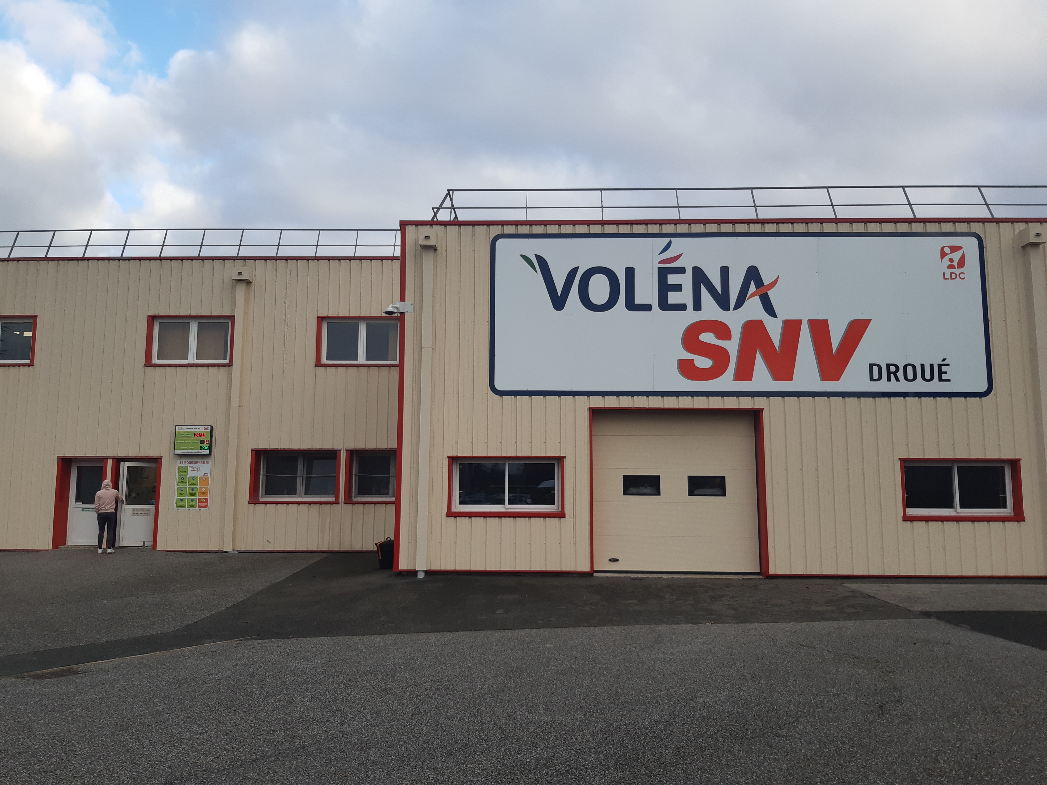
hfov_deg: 67.3
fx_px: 786
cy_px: 392
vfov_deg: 53.1
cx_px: 524
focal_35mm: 26
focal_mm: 3.92
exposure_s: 1/603
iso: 40
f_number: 1.7
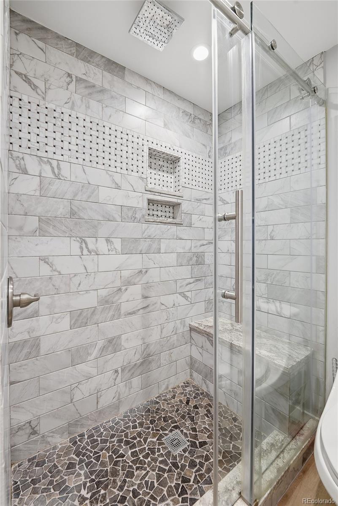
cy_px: 253
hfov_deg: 81.3
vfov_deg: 104.2
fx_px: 197
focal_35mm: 14
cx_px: 169
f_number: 8
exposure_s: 1/80
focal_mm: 14
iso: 400
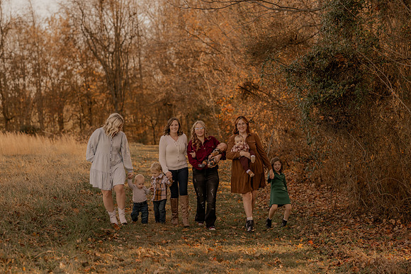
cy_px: 137
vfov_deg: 16.1
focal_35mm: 85
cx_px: 206
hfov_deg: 23.9
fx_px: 971
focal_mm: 85
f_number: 2.8
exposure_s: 1/320
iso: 200
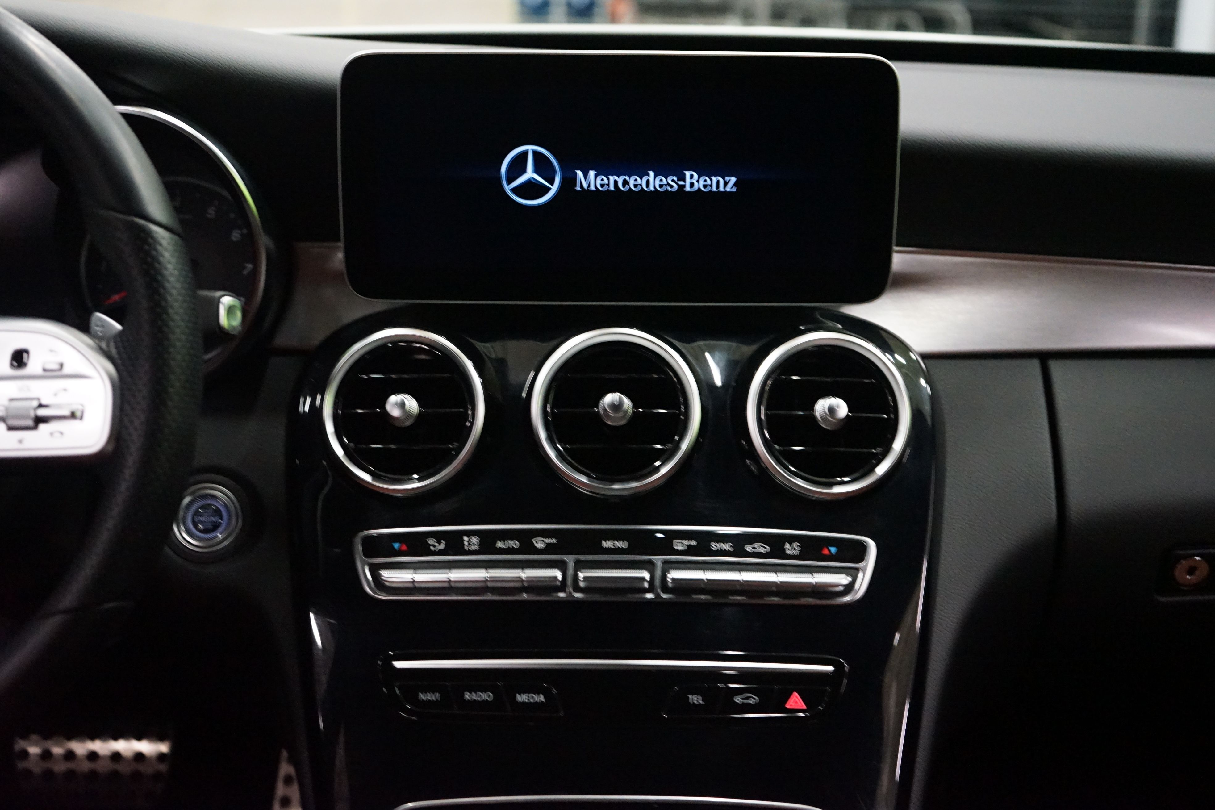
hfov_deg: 41.9
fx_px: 1586
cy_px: 405
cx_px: 608
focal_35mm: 47
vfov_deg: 28.6
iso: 6400
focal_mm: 47
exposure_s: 1/30
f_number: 4.5
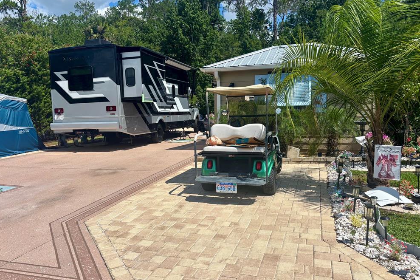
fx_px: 327
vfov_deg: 46.4
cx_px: 204
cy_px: 131
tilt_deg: -3.9
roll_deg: +1.8
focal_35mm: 28
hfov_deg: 65.5
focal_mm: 5.96
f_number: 1.6
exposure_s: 1/5348
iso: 50
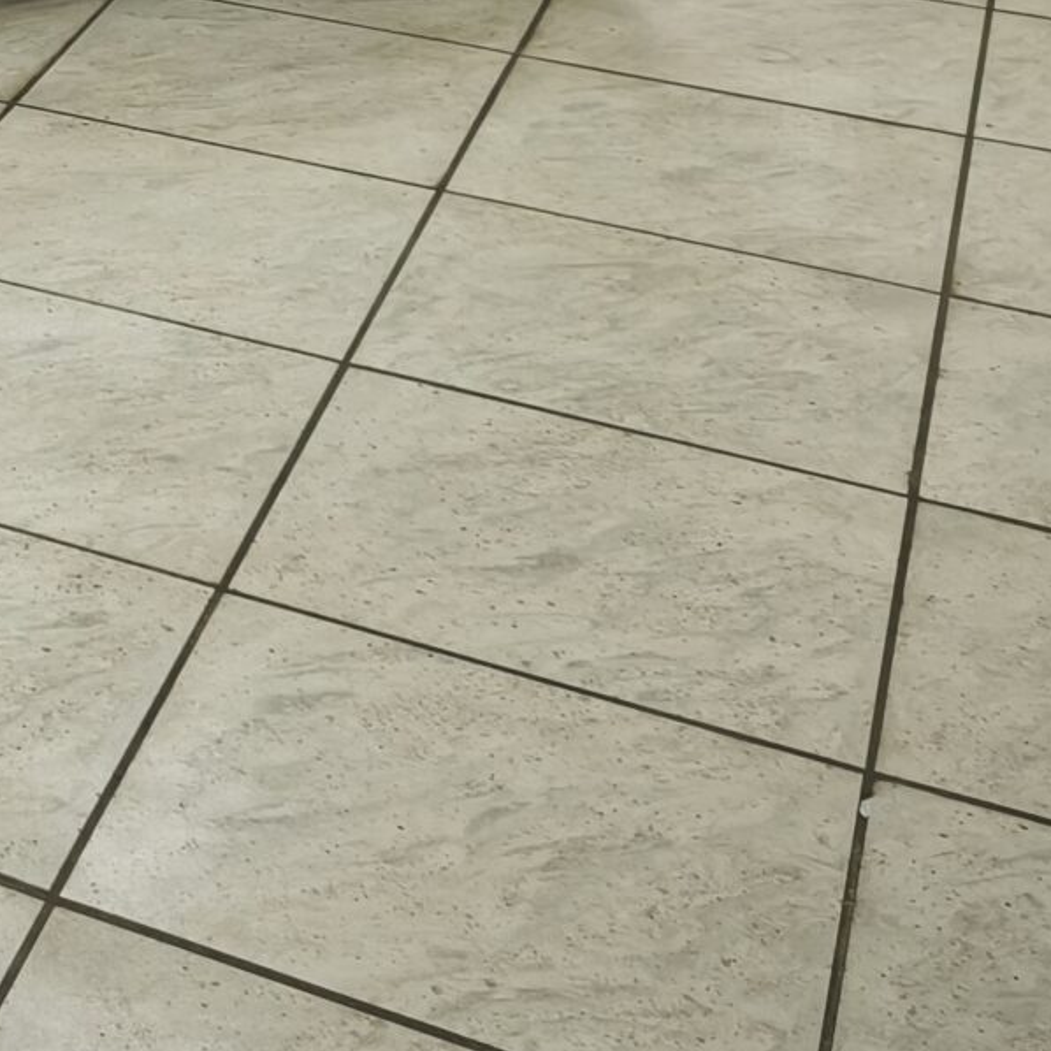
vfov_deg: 18.6
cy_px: -313
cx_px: -800
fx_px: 2988
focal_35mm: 87
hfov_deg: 16.8
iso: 800
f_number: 1.7
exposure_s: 1/33.3
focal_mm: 5.35
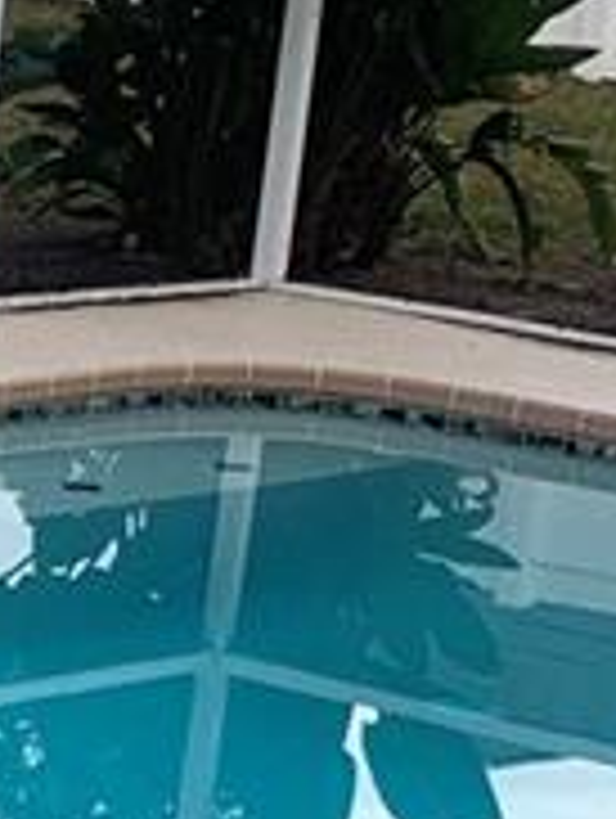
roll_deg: -4.1
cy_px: 954
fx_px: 4048
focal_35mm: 171
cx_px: -625
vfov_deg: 11.3
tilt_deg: -16.7
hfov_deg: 8.3
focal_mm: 4.25
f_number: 1.8
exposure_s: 1/515
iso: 25
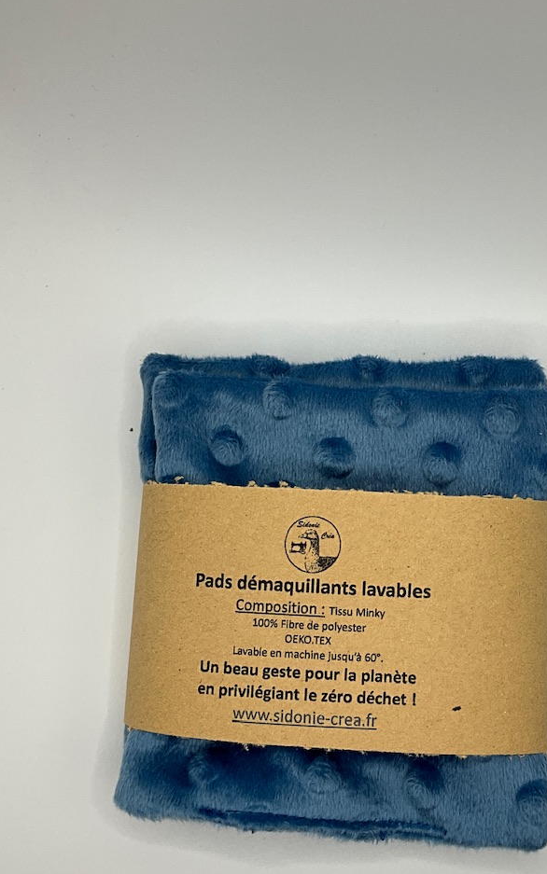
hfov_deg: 30.0
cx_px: 416
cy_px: 488
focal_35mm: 42
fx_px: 1001
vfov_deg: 47.1
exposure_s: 1/265
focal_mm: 3
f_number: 1.8
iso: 25
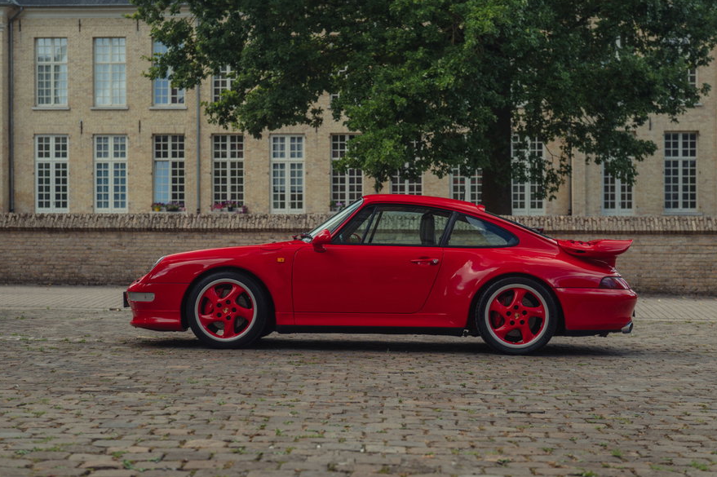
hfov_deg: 31.4
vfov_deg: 21.2
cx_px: 372
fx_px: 1274
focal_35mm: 64
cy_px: 217
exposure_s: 1/160
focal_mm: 55
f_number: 3.5
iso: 100
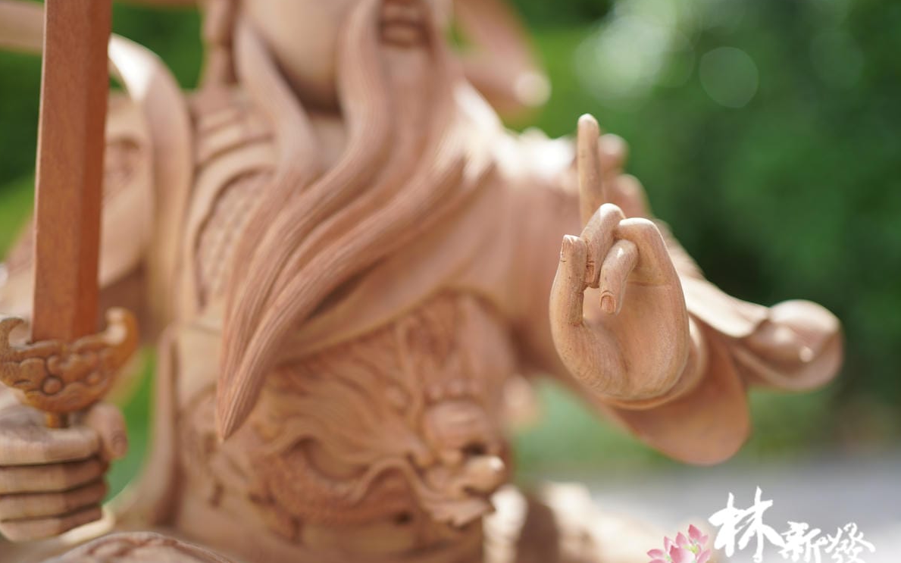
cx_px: 452
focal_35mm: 36
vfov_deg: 35.3
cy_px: 294
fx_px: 884
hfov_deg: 54.0
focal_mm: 35
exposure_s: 1/500
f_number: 2.2
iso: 100
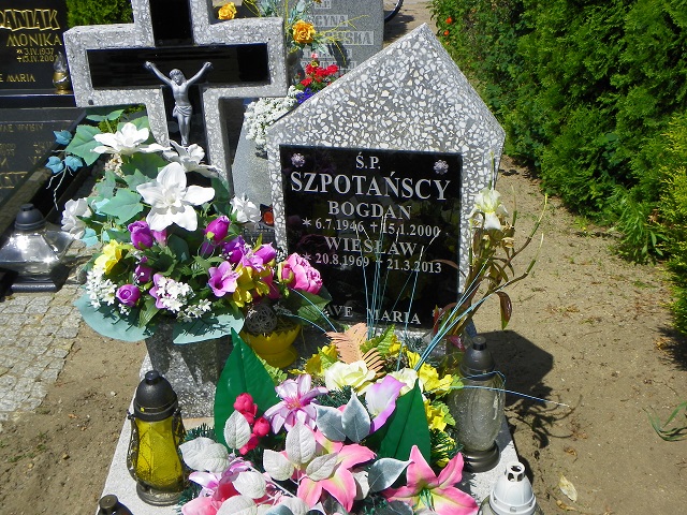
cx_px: 344
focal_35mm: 43
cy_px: 258
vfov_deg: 33.6
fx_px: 853
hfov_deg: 43.9
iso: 64
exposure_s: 1/320
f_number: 5.6
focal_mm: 7.6
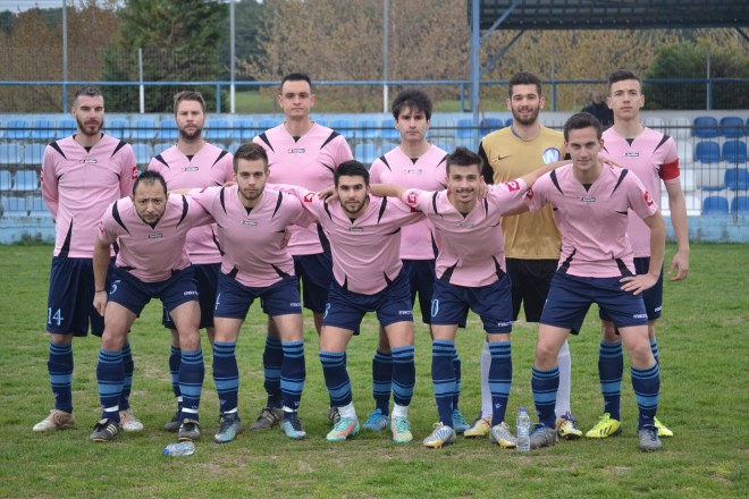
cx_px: 374
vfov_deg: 12.7
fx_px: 2247
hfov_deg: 18.9
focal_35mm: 108
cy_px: 250
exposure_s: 1/500
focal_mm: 72
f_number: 4.2
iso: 500
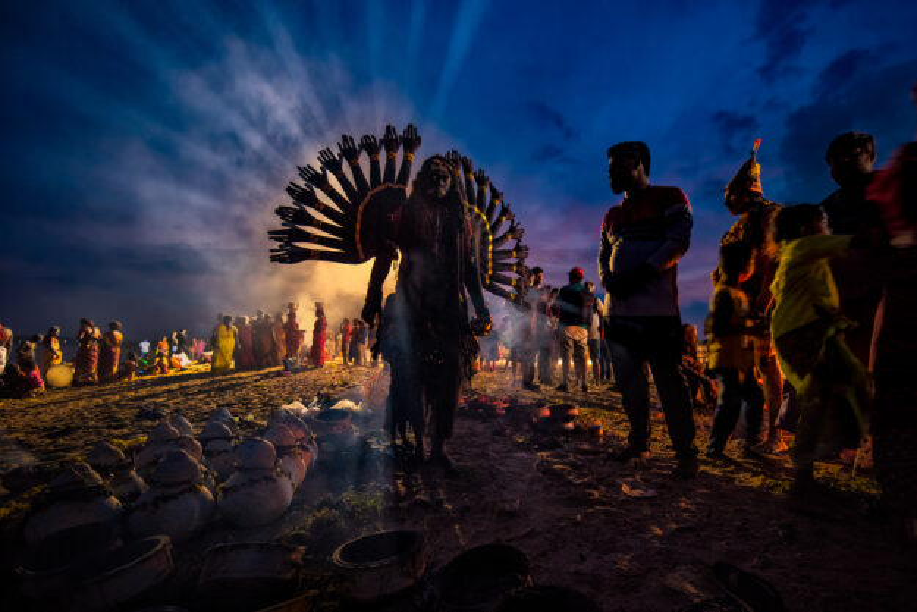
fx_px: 408
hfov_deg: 96.7
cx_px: 458
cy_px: 306
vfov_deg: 73.8
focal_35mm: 16
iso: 1600
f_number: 2.8
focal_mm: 16
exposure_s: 1/15
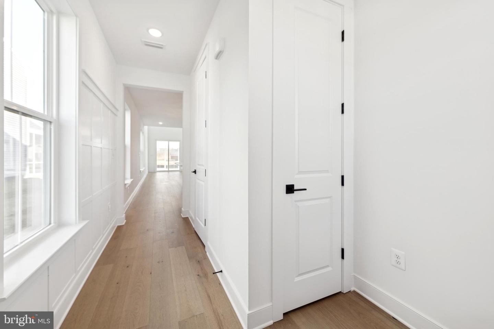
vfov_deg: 81.2
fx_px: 192
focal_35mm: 14
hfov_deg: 104.3
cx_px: 247
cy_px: 164
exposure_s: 1/8
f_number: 8
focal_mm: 14
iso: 64
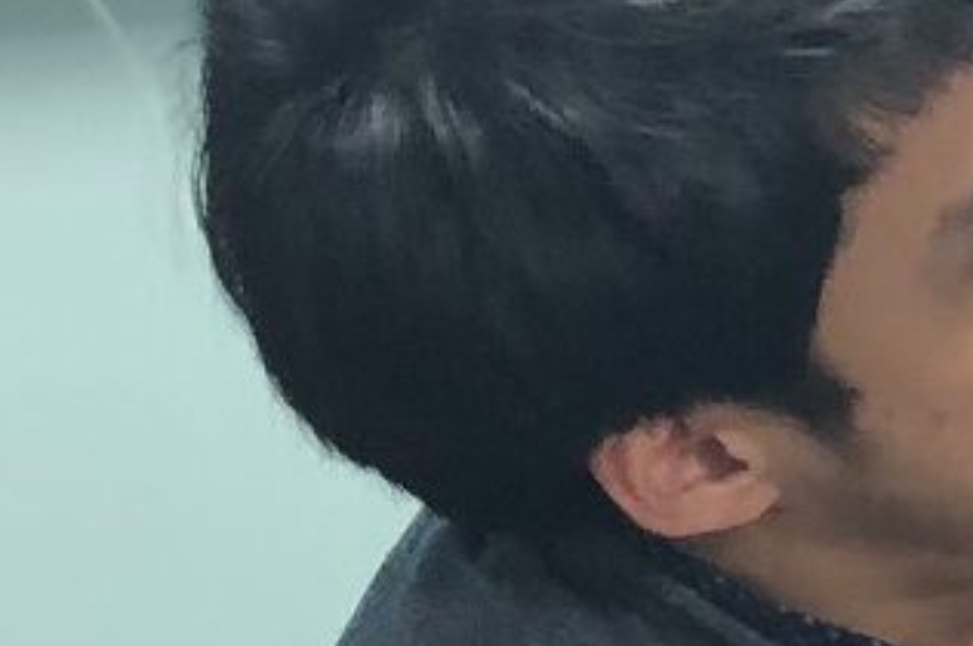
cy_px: 506
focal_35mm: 73
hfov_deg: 27.2
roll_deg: +2.0
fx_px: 1971
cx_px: 771
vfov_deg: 18.5
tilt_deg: -18.8
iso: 50
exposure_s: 1/15
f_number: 1.8
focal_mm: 3.99
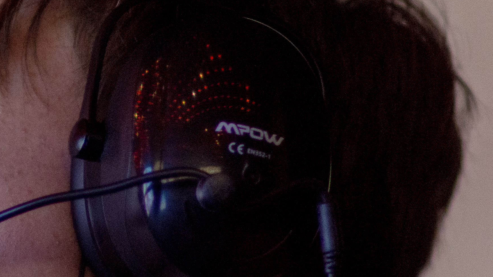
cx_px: 63
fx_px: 6010
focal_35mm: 460
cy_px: 223
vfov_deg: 2.6
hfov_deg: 4.7
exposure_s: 1/250
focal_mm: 85
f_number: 1.6
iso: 500
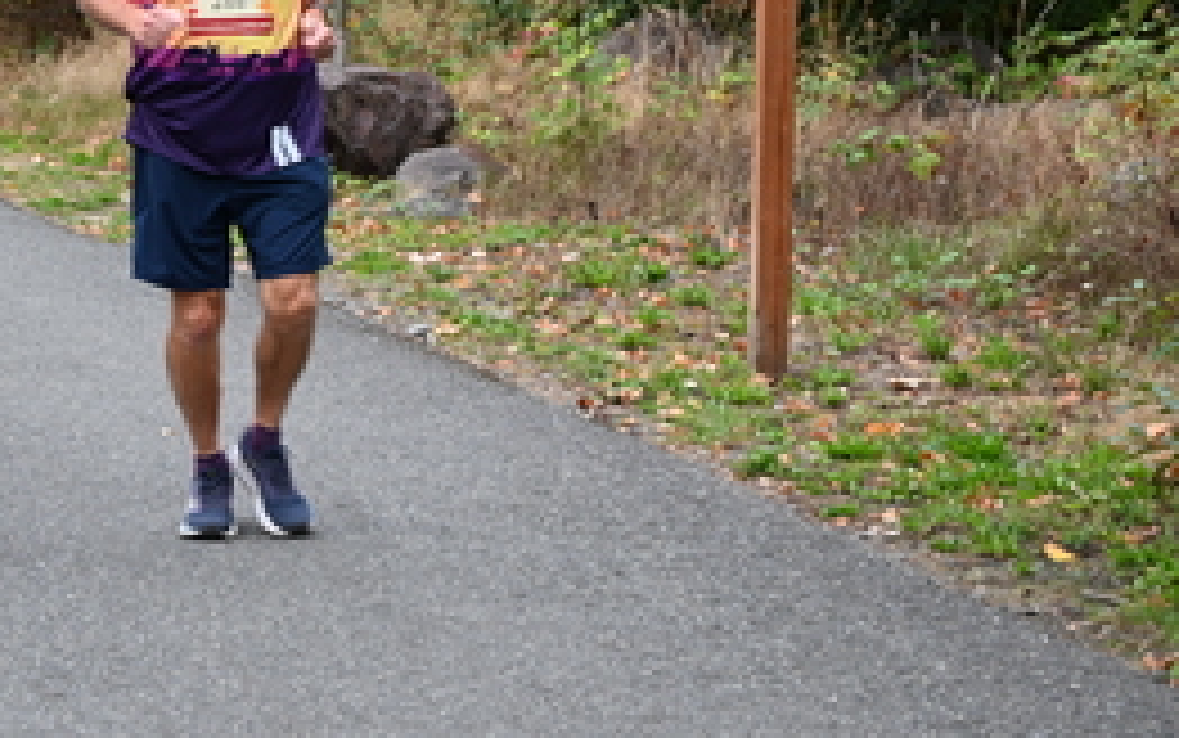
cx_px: 320
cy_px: 16
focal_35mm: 150
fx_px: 4822
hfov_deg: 13.9
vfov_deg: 8.7
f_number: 6
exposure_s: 1/125
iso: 720
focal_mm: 70
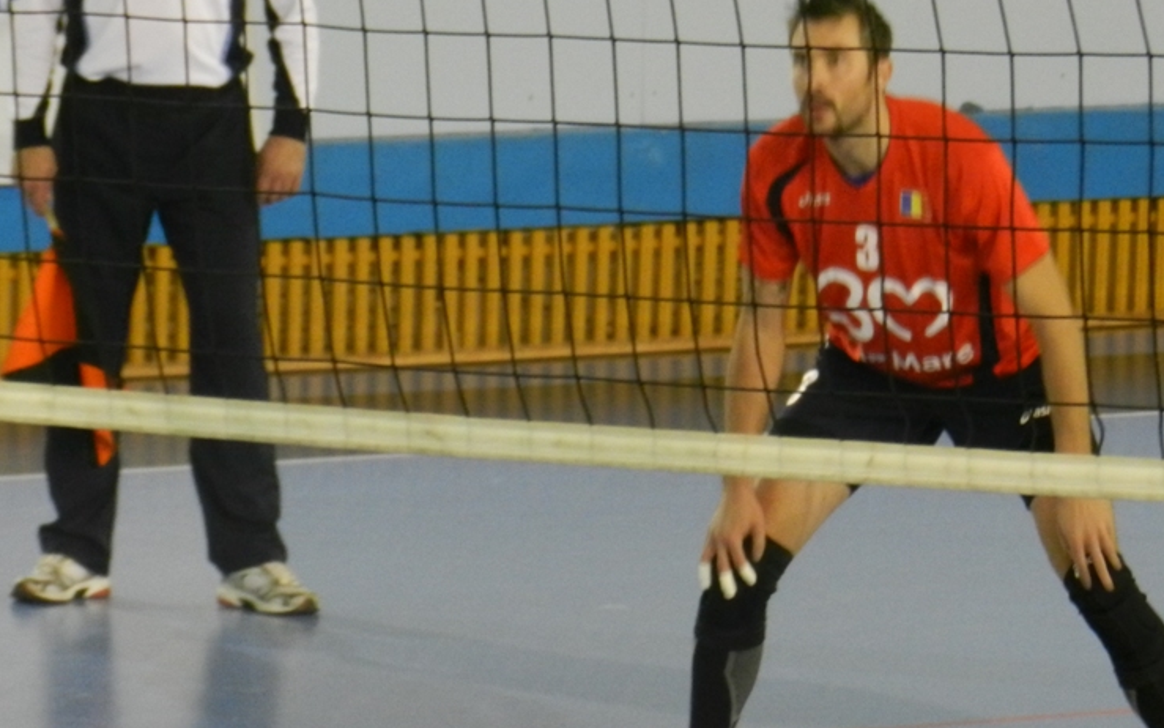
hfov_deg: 4.6
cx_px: 791
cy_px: 321
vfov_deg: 2.9
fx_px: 14403
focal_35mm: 454
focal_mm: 55
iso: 200
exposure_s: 1/8
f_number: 5.4
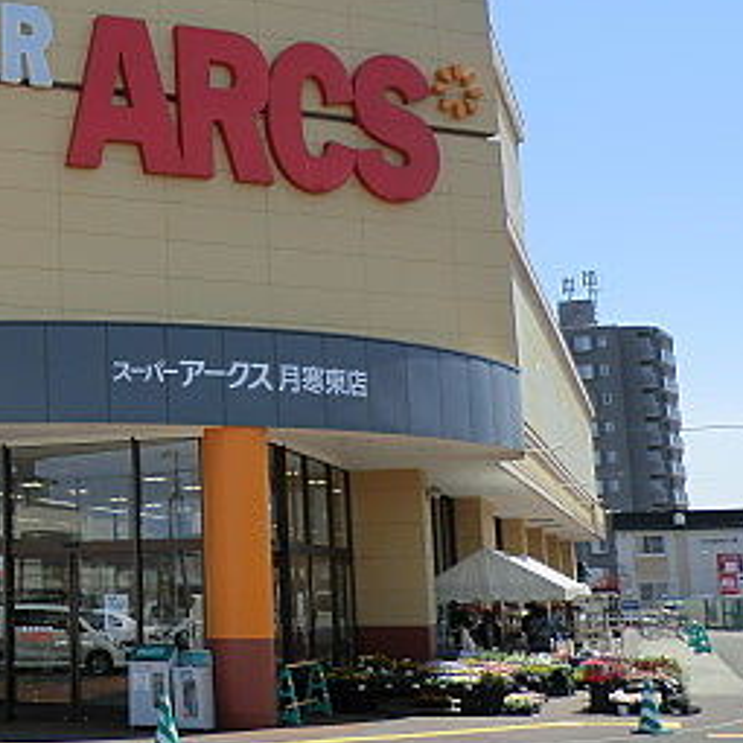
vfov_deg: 28.6
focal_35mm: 60
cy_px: 309
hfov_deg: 26.4
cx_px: -76
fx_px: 1457
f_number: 3.2
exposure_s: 1/800
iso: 50
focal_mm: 4.9
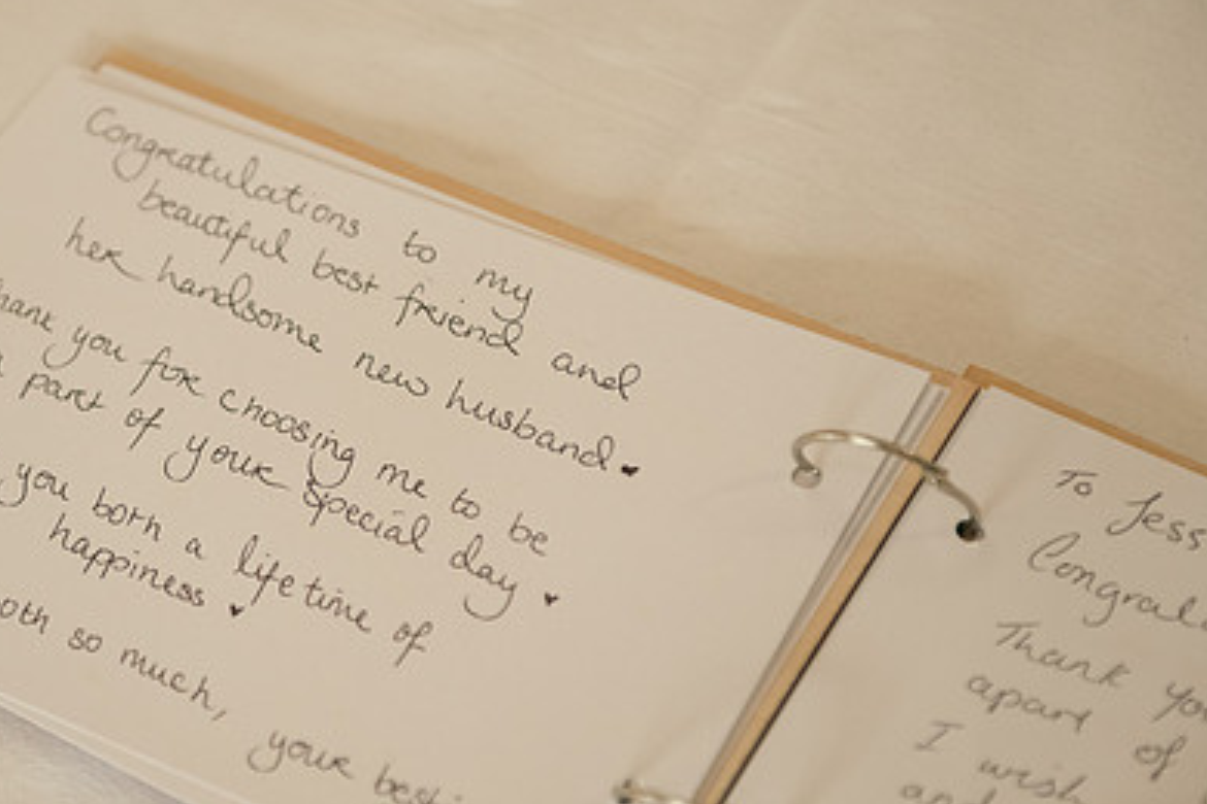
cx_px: 356
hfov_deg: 19.5
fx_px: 3487
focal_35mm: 104
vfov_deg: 13.2
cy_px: 438
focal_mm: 70
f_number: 3.5
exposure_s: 1/640
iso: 640
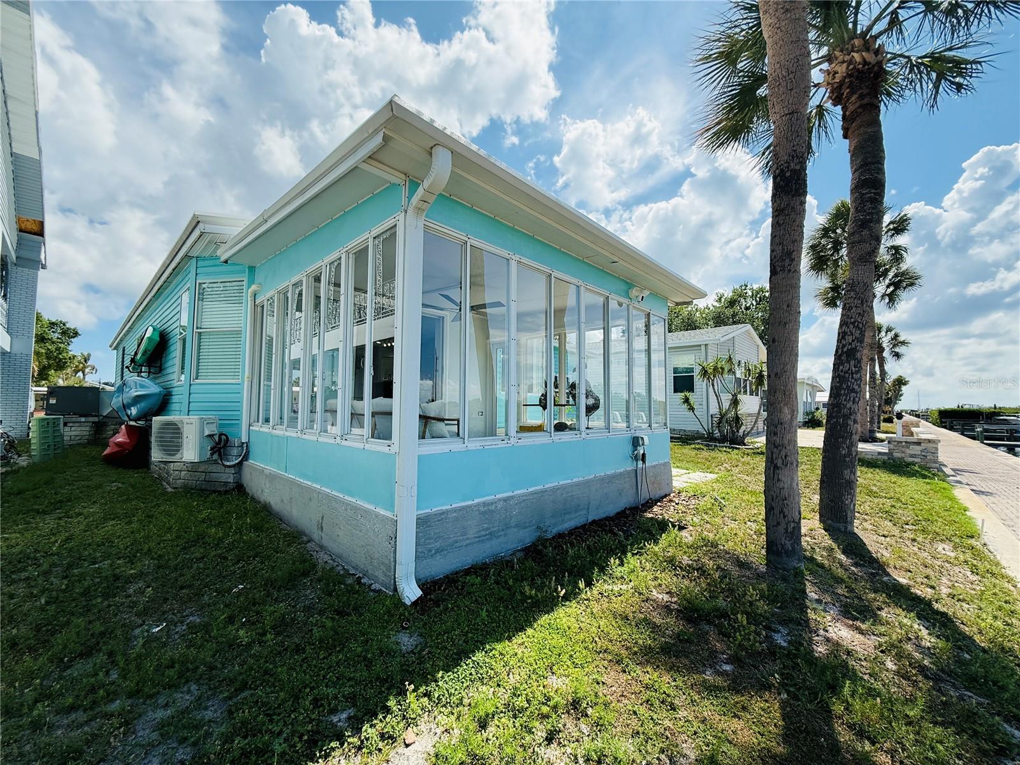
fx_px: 413
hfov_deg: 102.1
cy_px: 382
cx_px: 510
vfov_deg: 85.7
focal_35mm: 14
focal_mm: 2.22
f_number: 2.2
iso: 64
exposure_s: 1/1848
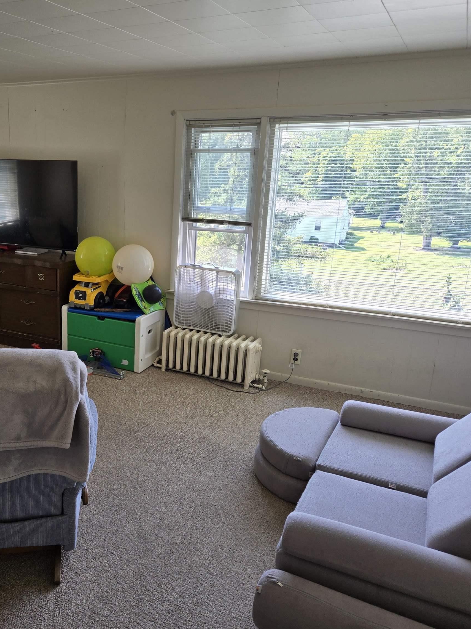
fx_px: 562
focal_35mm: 31
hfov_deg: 44.1
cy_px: 316
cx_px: 126
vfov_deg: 58.4
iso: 80
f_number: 1.8
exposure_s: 1/180
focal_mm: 5.4
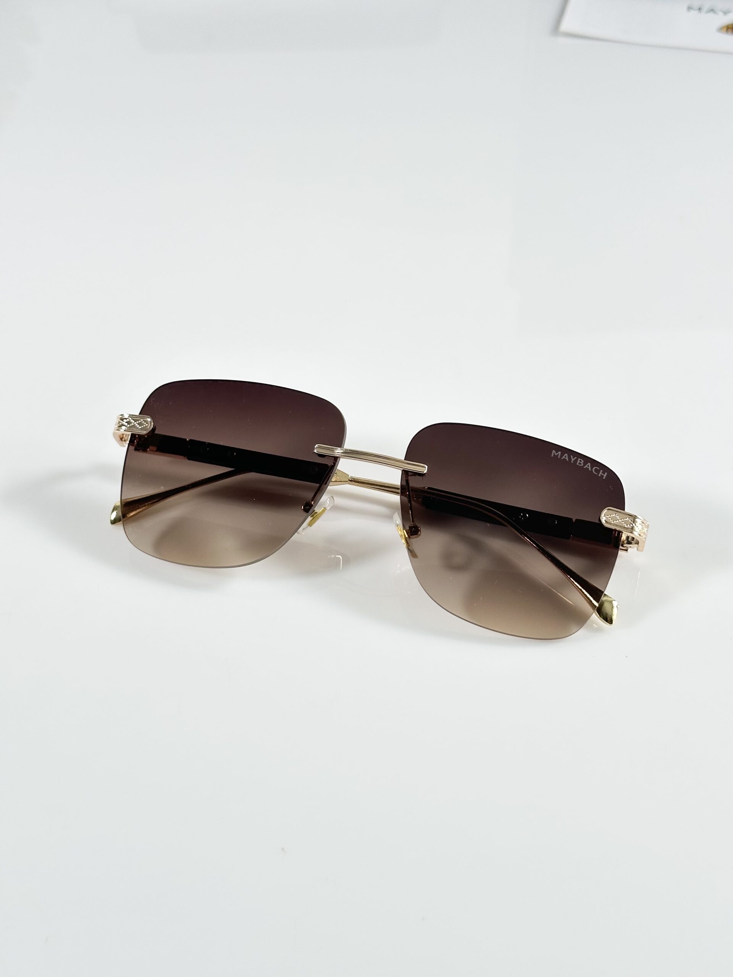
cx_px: 366
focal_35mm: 48
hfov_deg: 30.3
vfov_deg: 39.7
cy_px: 488
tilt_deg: -43.8
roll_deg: +1.0
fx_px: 1355
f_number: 1.78
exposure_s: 1/50
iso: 50
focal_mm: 6.86
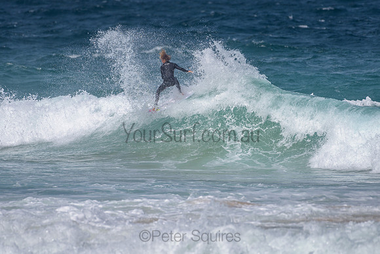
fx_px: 6475
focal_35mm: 613
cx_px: 194
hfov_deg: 3.4
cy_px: 117
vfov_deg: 2.2
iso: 72
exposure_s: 1/2000
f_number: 5.6
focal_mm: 500
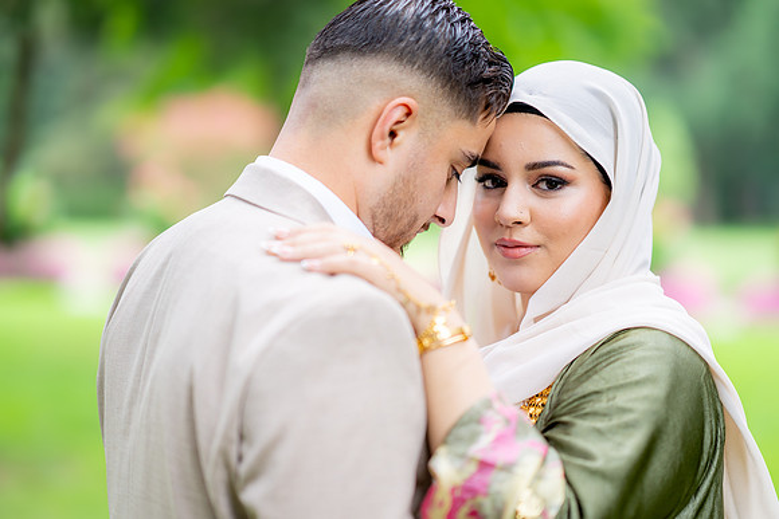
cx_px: 390
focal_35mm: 85
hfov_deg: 23.9
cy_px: 260
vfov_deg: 16.1
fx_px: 1840
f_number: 1.4
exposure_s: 1/1000
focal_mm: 85
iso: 100
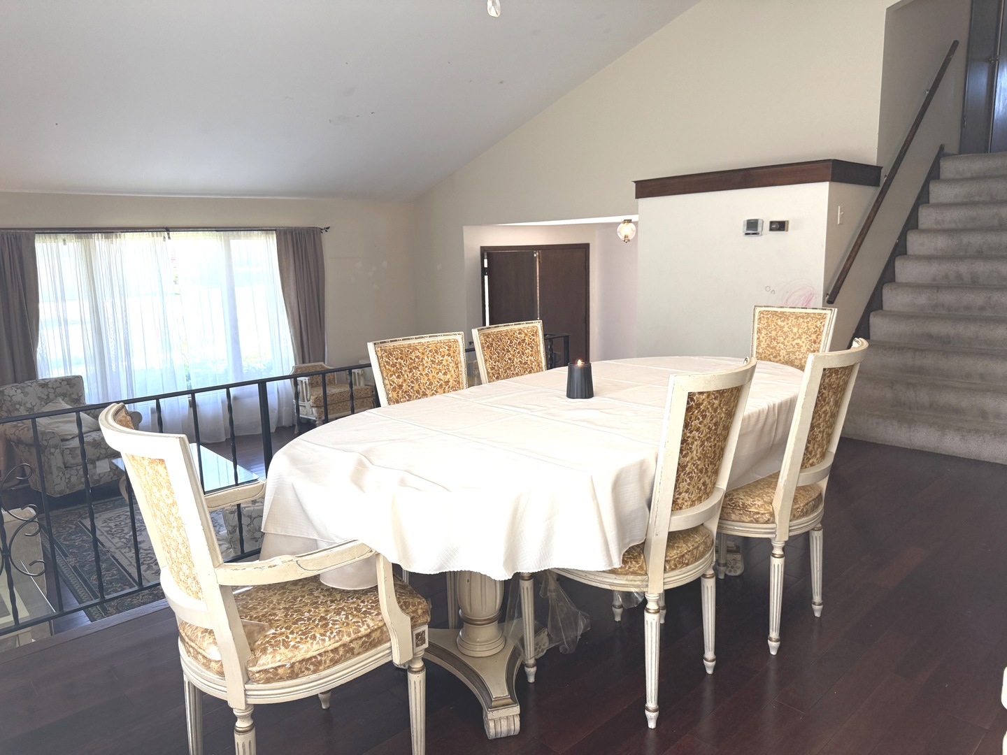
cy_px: 378
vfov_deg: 56.8
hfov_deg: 71.6
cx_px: 504
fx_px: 698
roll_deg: +1.6
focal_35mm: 24
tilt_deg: -9.1
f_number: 1.78
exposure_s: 1/193
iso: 160
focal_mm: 6.76
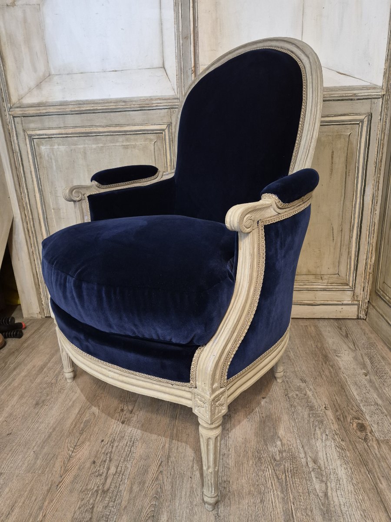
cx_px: 196
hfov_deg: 58.9
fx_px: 346
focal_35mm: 23
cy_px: 261
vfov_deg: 73.9
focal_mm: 5.4
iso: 800
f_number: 1.8
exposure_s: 1/100
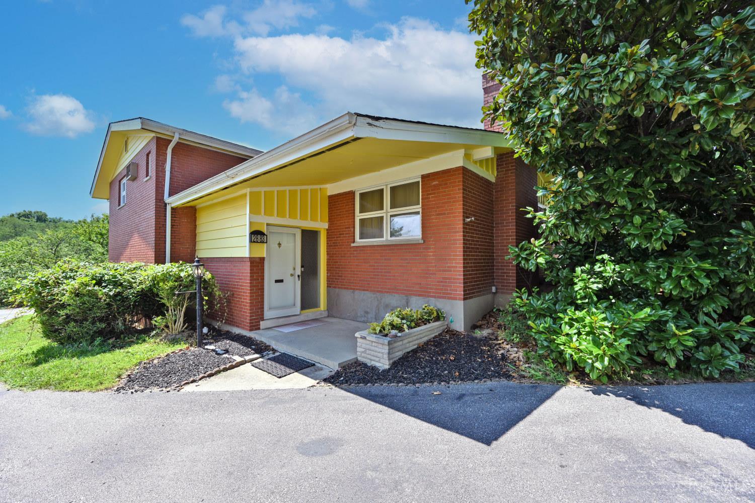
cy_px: 252
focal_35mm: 14
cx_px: 378
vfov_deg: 81.2
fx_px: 294
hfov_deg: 104.3
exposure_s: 1/250
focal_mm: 14
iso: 125
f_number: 5.6
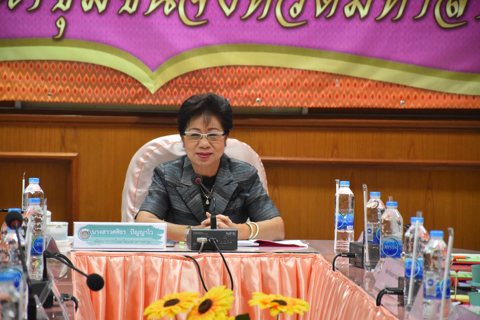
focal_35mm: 210
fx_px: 2800
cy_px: 160
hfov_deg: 9.8
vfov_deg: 6.5
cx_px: 240
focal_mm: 140
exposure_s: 1/125
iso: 2500
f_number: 5.6
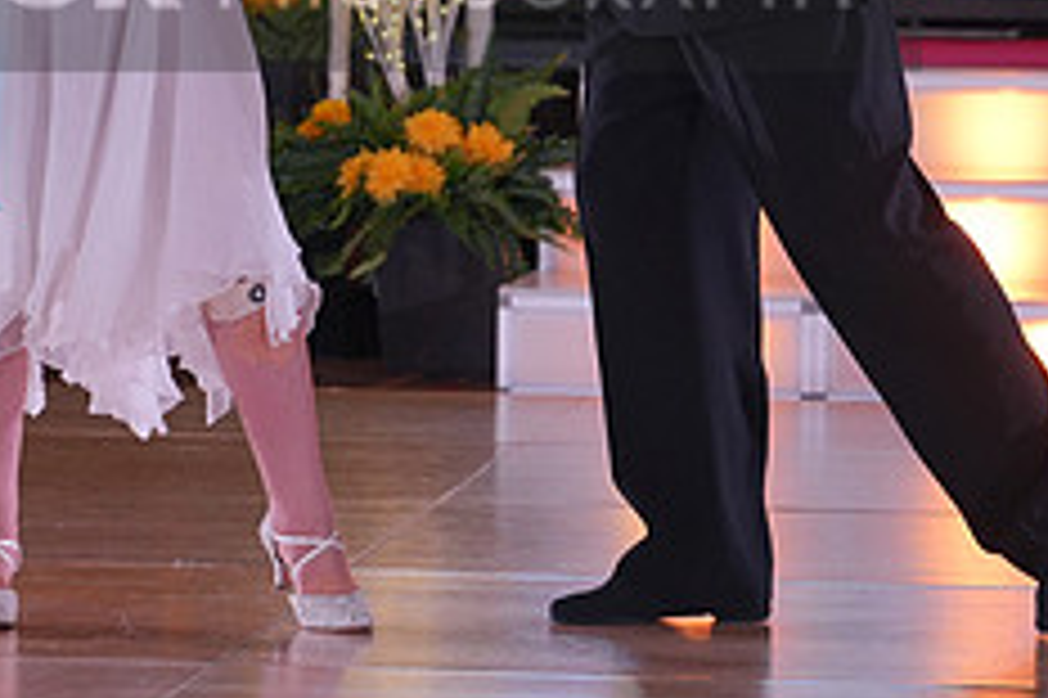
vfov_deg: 7.3
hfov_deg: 11.0
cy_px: -47
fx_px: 5440
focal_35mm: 187
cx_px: 432
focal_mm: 75
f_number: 4
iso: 1250
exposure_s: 1/400
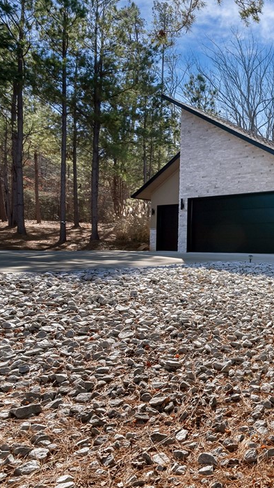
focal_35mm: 26
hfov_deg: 31.9
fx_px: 336
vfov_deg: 71.9
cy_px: 245
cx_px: 370
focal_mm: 16
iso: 320
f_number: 8
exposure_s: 1/640
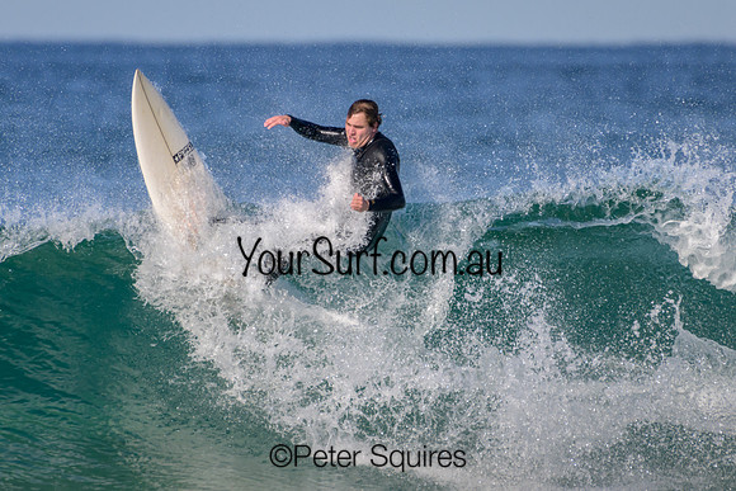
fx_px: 23491
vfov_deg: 1.2
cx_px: 360
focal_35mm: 1149
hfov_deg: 1.8
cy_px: 212
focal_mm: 1000
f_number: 11
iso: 1100
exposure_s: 1/2000
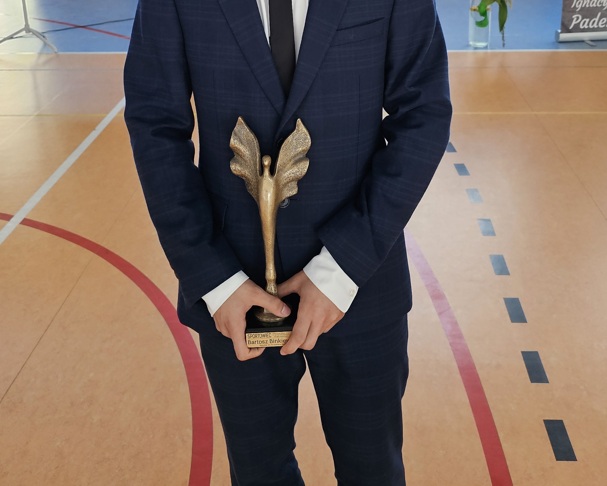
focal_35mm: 45
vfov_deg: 32.4
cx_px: 339
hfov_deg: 41.1
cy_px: 89
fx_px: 808
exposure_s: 1/100
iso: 80
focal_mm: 6.3
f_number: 1.7
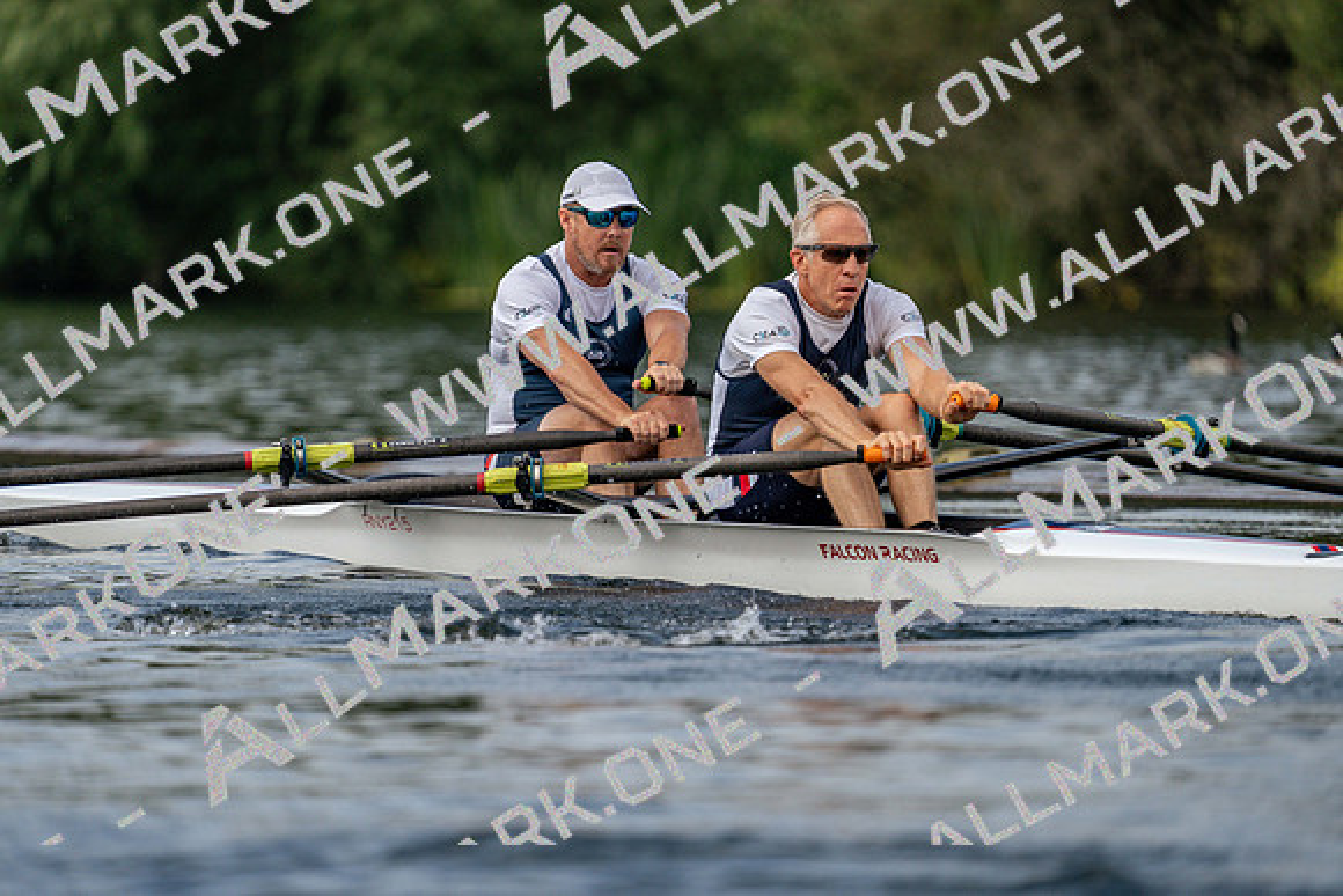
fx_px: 19552
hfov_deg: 3.9
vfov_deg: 2.6
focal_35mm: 524
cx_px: 672
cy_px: 448
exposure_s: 1/1600
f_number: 6.3
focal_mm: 524
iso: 400
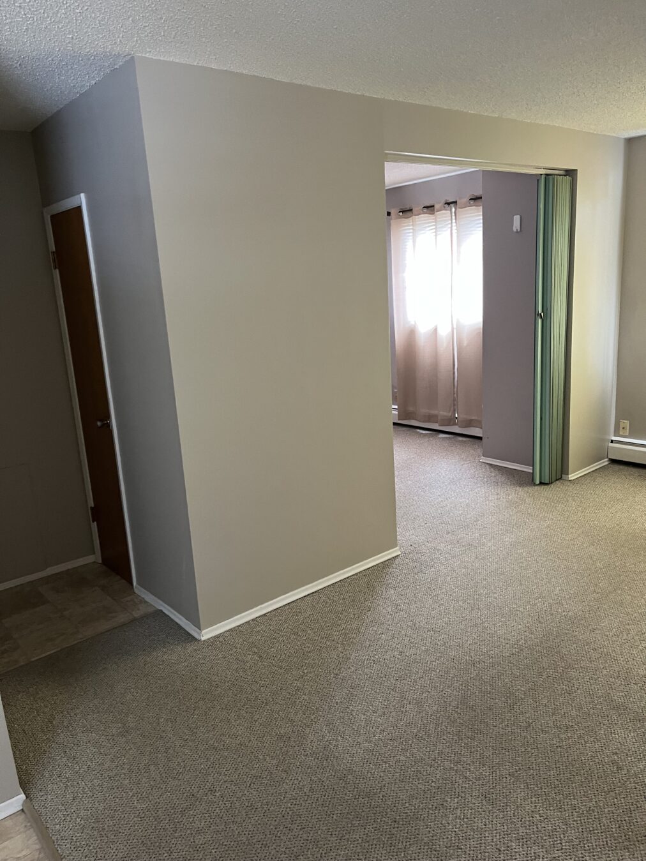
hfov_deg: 53.1
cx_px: 323
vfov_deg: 67.3
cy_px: 430
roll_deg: +5.4
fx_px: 647
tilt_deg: -11.1
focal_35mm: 26
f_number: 1.6
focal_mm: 5.1
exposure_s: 1/60
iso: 320
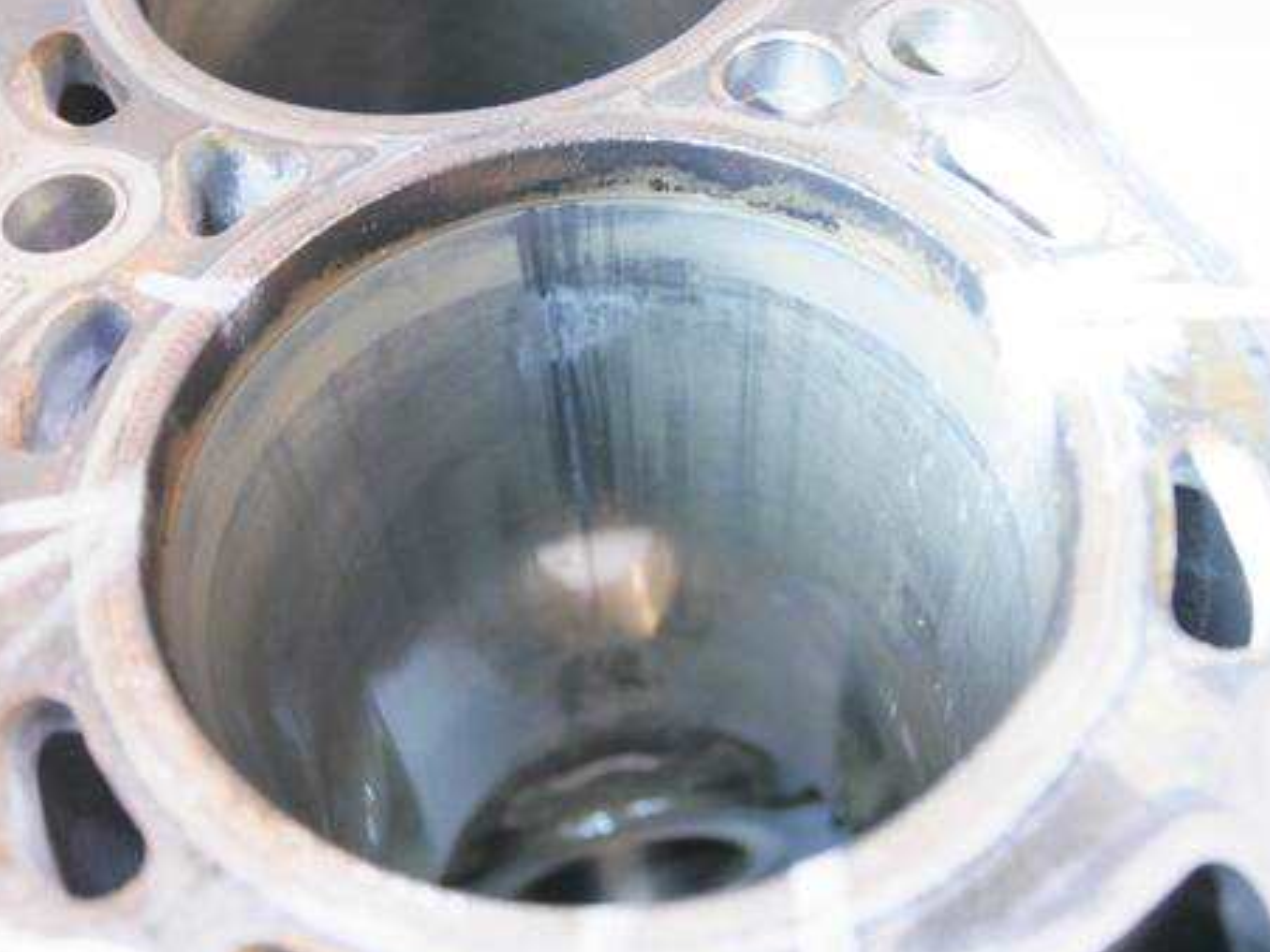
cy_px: 497
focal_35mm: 34
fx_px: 1247
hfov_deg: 53.9
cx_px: 607
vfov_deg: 41.8
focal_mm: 16
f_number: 4
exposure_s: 1/60
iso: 1250
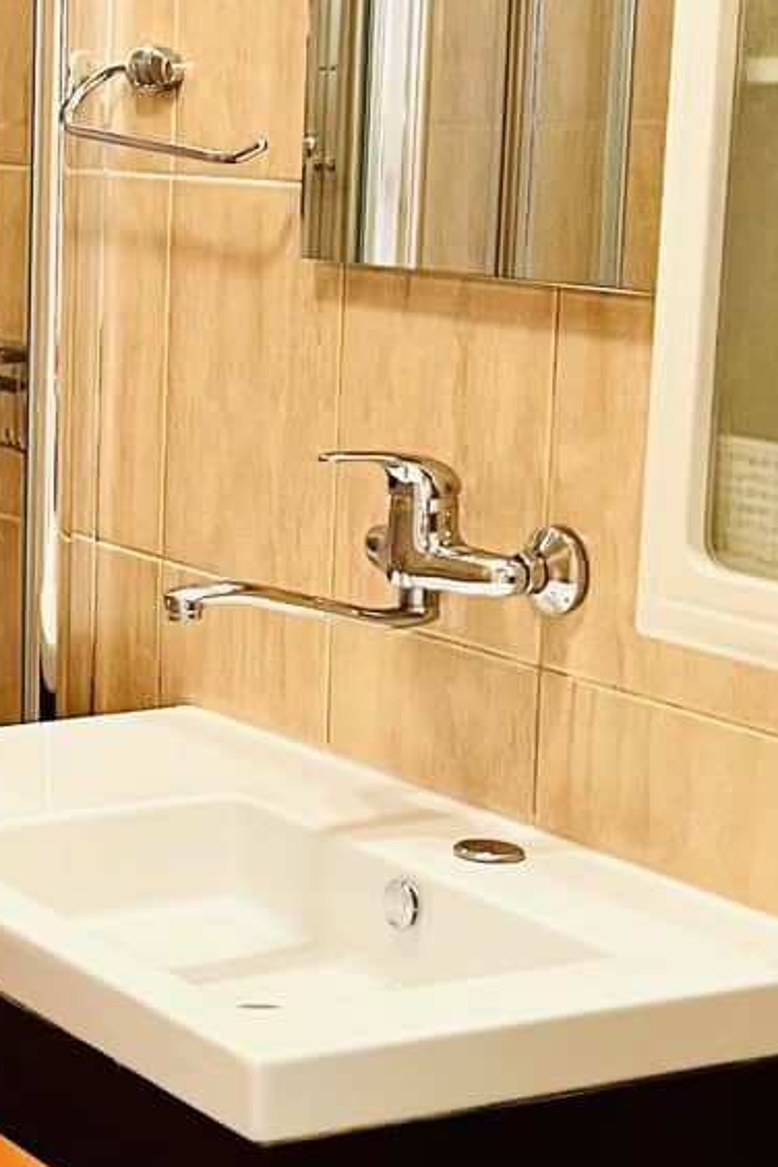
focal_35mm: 92
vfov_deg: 22.1
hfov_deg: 14.0
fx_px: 2982
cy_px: 577
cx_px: -360
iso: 250
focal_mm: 5.7
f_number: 1.5
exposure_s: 1/50
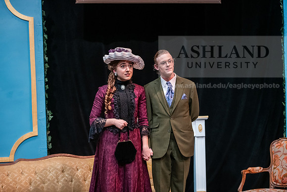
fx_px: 622
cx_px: 144
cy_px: 96
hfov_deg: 26.0
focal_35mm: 78
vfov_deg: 17.5
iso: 3200
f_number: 3.2
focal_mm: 78
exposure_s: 1/200
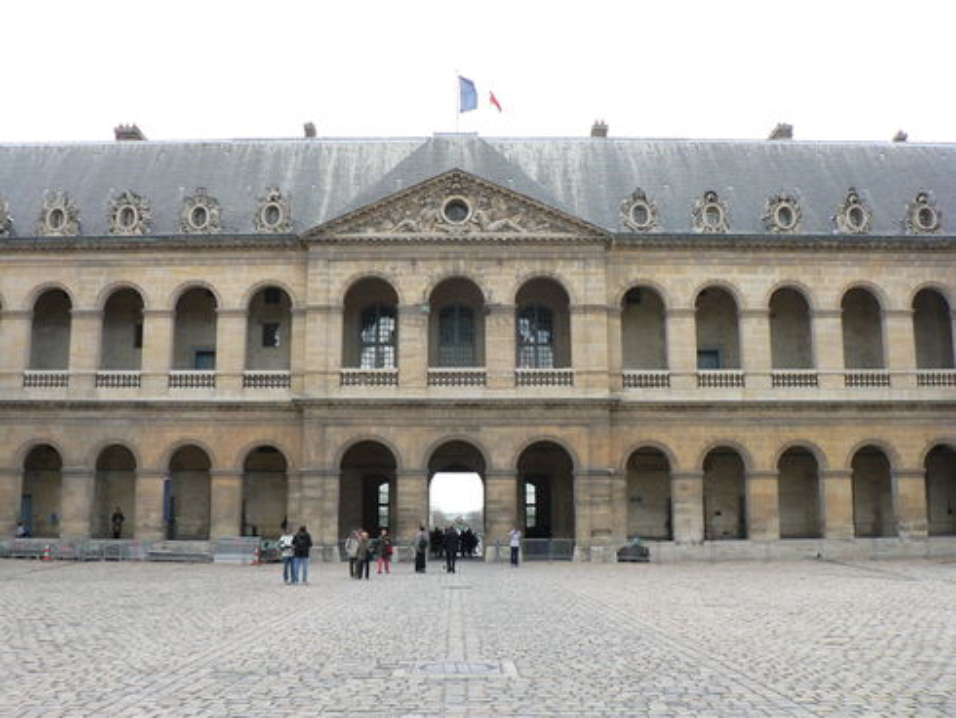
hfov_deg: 52.6
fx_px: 967
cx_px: 478
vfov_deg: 40.7
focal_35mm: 35
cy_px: 359
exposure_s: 1/80
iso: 64
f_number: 3.6
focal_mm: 6
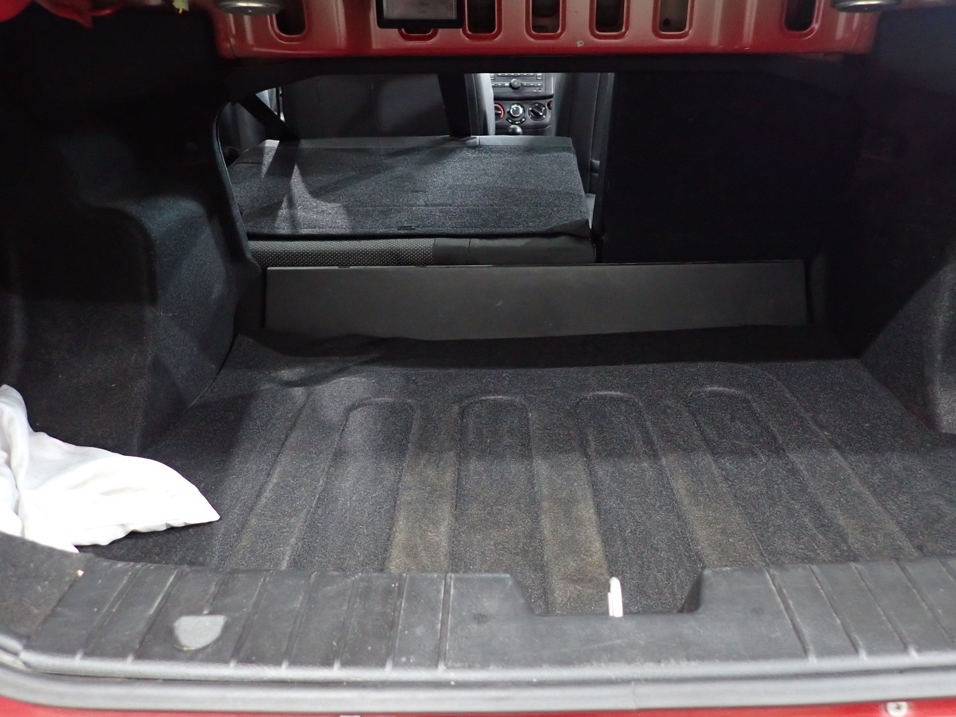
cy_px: 313
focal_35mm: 30
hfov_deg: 59.8
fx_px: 829
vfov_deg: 46.7
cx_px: 529
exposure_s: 1/30
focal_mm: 4.5
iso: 640
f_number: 2
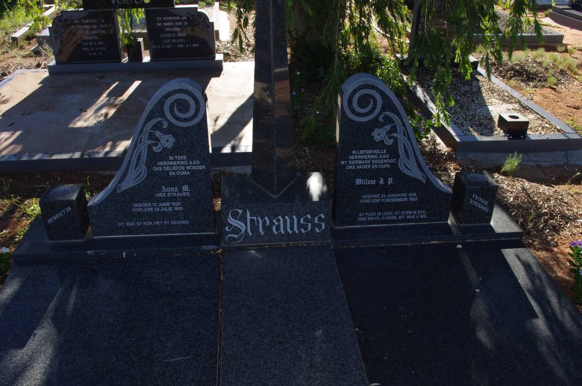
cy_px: 193
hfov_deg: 60.3
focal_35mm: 31
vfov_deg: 42.2
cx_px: 291
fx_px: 501
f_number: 11
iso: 200
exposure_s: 1/60
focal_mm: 21.25
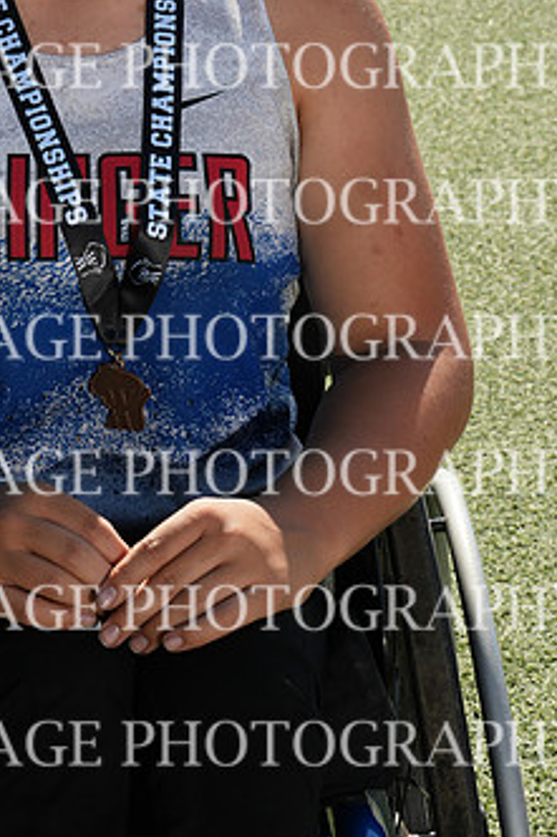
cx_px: 105
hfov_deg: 8.6
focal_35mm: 160
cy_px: 134
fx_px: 3714
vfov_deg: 12.8
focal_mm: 61
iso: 100
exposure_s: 1/160
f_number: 11
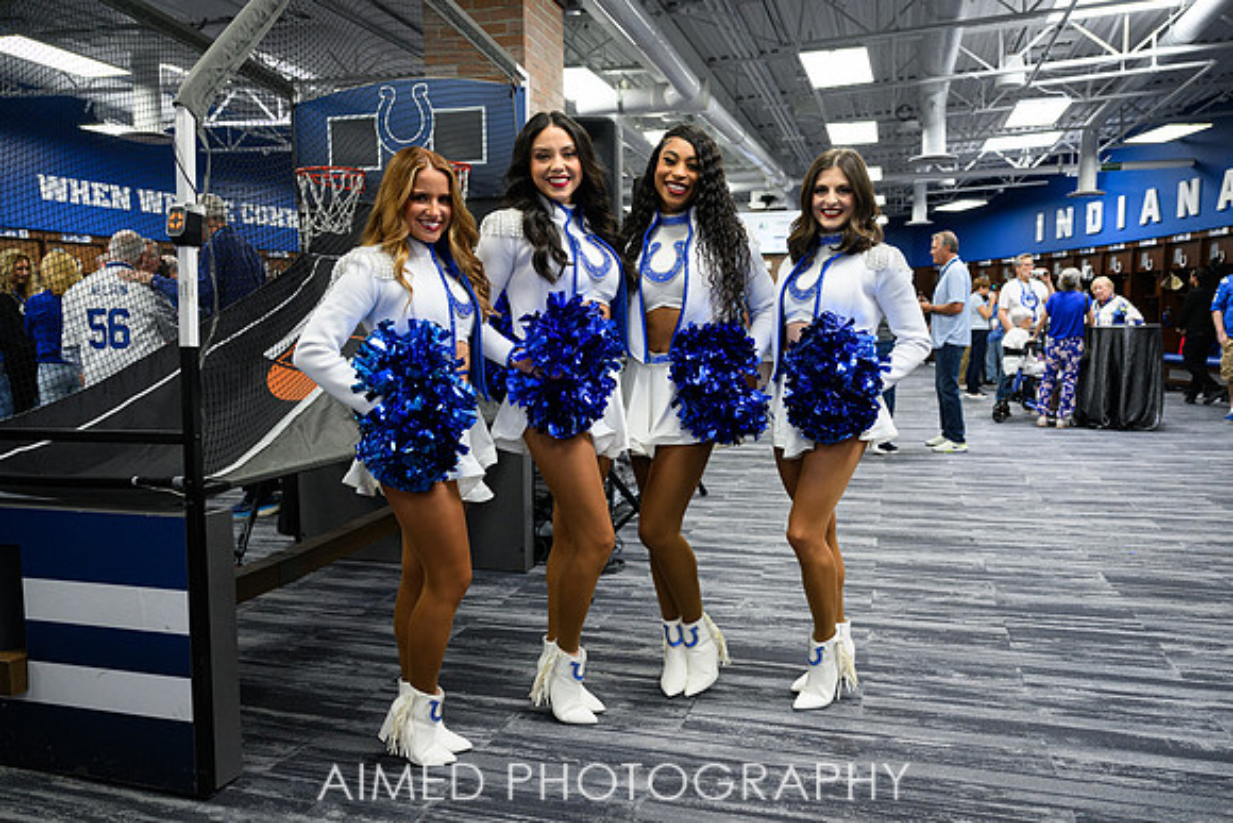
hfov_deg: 69.4
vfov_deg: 49.7
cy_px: 429
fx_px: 889
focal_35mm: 26
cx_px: 647
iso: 2000
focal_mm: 24
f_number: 2.8
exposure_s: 1/400
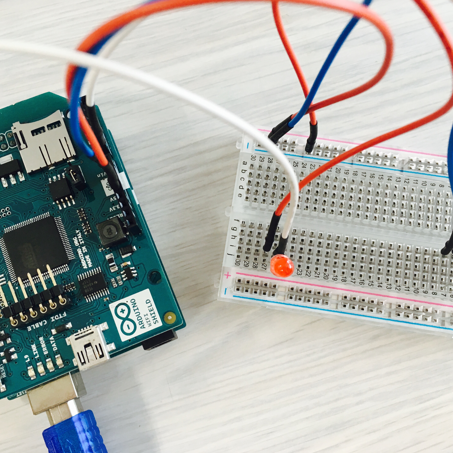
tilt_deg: -78.4
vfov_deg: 47.2
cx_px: 220
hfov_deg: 47.2
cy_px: 228
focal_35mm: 35
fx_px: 518
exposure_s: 1/30
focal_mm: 4.15
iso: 64
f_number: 2.2
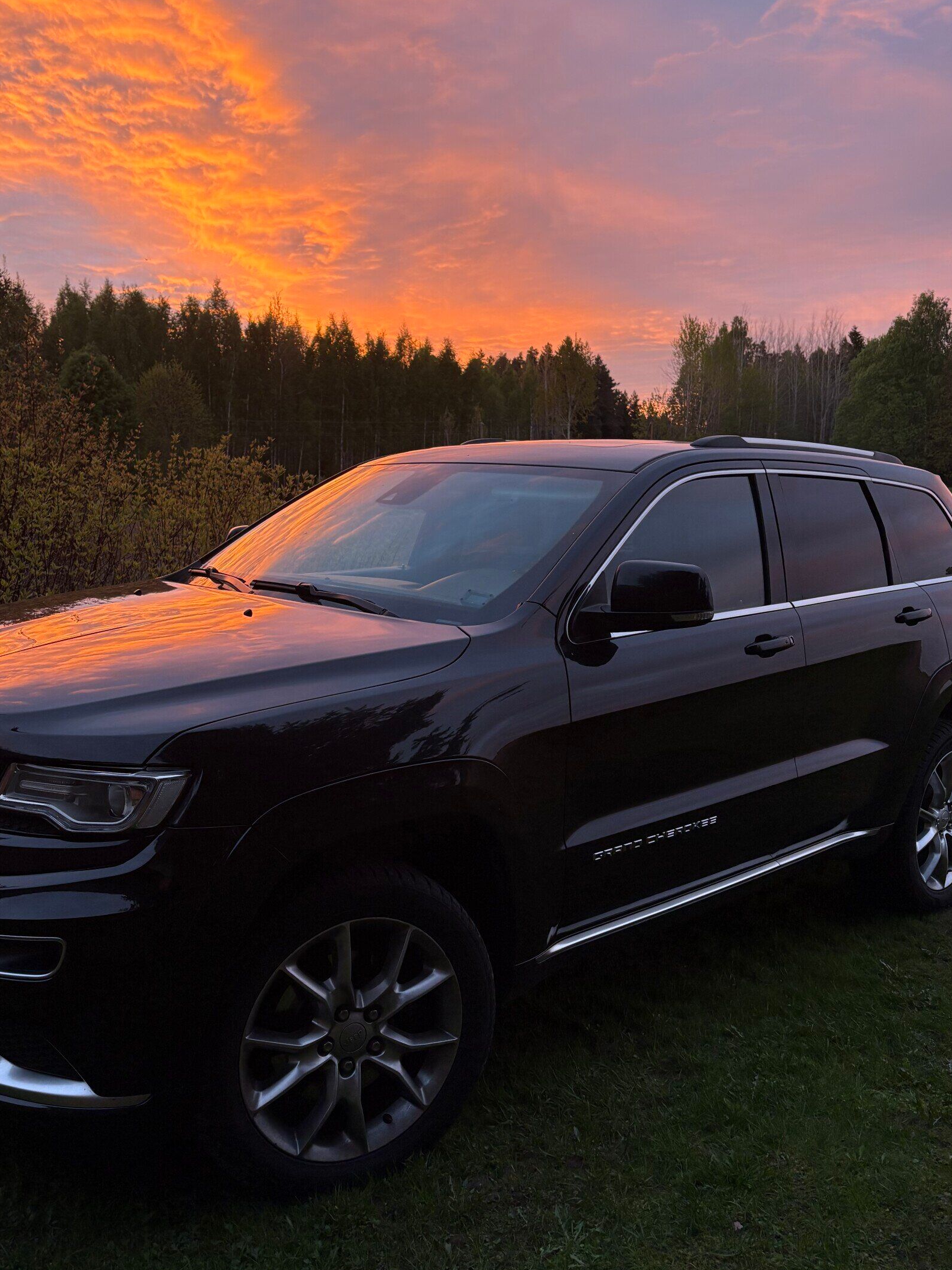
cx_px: 402
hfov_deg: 44.0
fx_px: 1174
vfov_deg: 56.8
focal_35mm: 32
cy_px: 634
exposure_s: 1/85
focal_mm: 5.96
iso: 125
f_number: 1.6
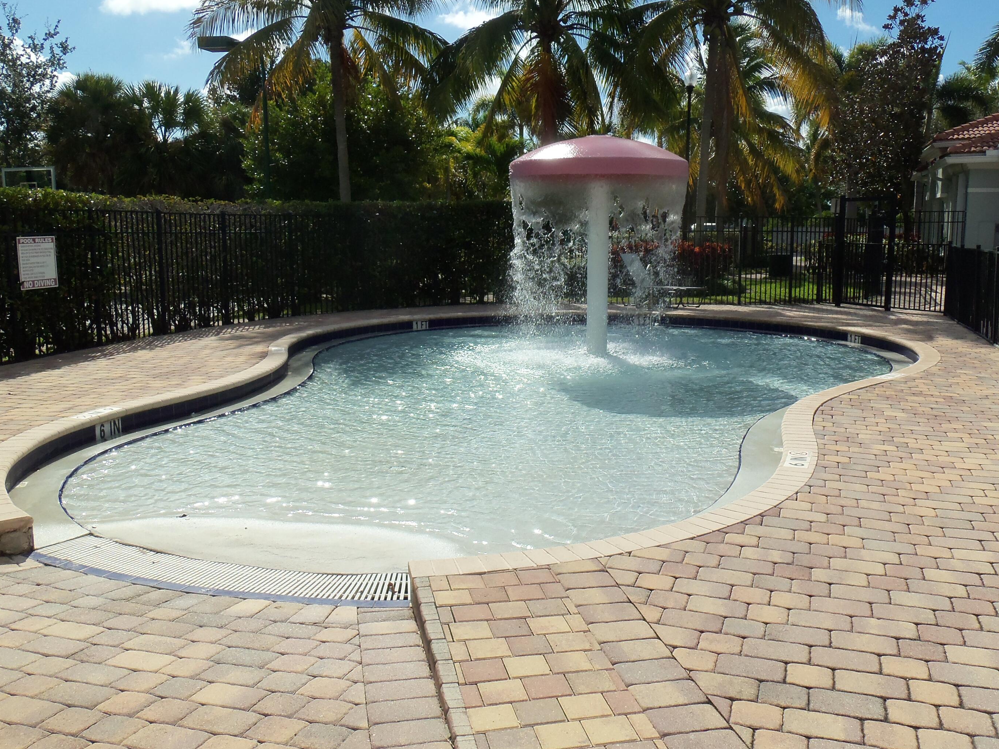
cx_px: 538
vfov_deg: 44.2
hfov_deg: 56.8
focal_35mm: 32
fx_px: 923
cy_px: 364
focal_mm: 5.2
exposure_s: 1/320
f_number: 8.6
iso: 80
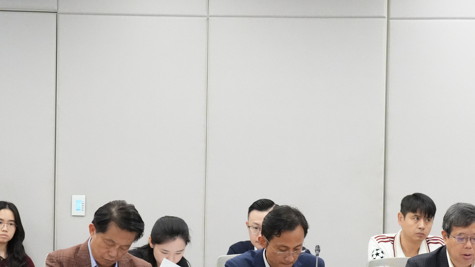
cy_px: 251
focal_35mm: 170
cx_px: 351
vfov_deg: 7.1
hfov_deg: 12.6
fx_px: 2141
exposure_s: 1/160
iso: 12800
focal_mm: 85
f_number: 5.6
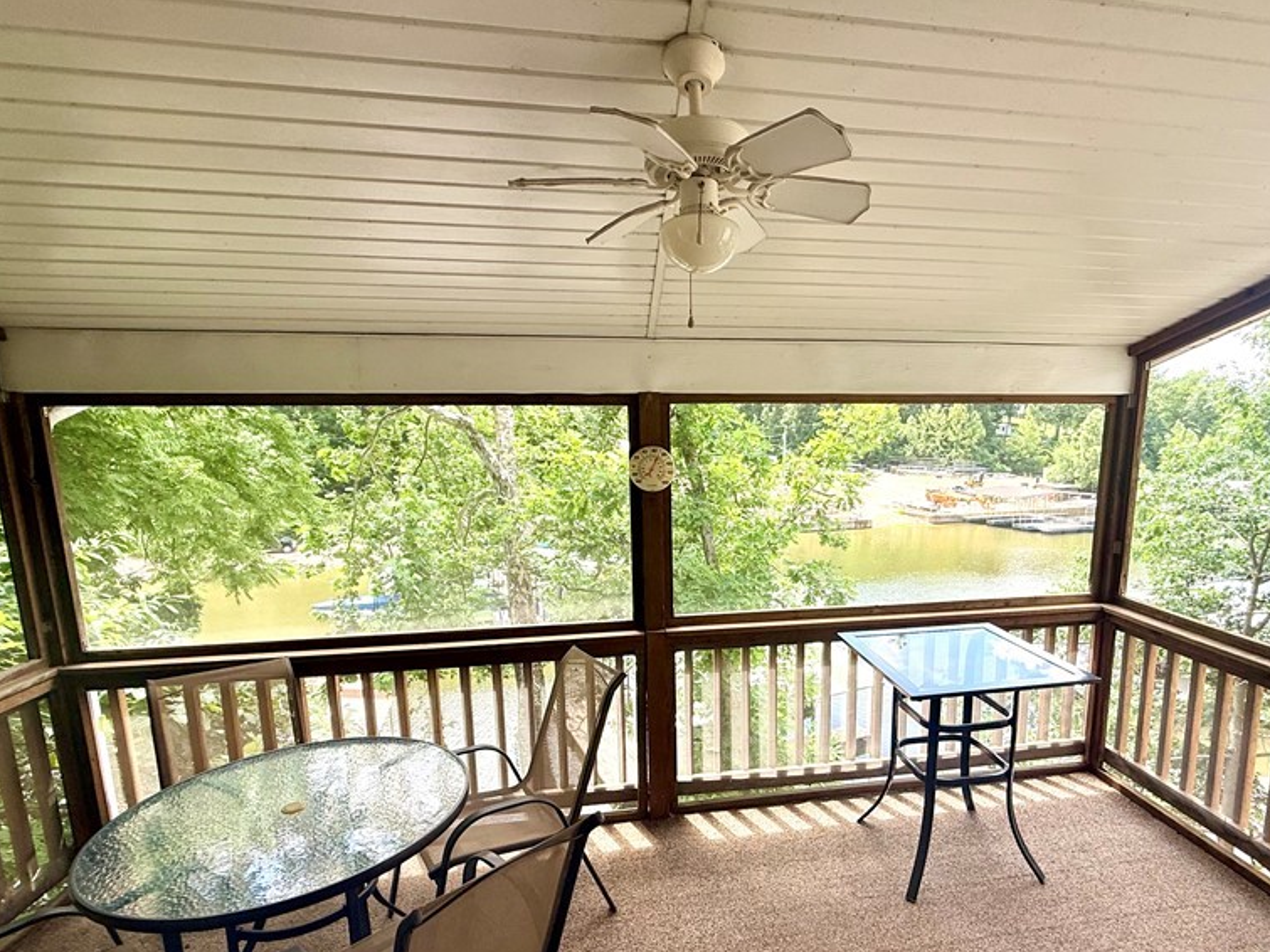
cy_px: 558
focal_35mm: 19
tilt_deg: -9.6
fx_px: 697
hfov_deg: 84.0
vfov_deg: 68.2
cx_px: 737
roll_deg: +1.2
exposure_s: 1/241
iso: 50
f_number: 2.2
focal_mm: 2.22
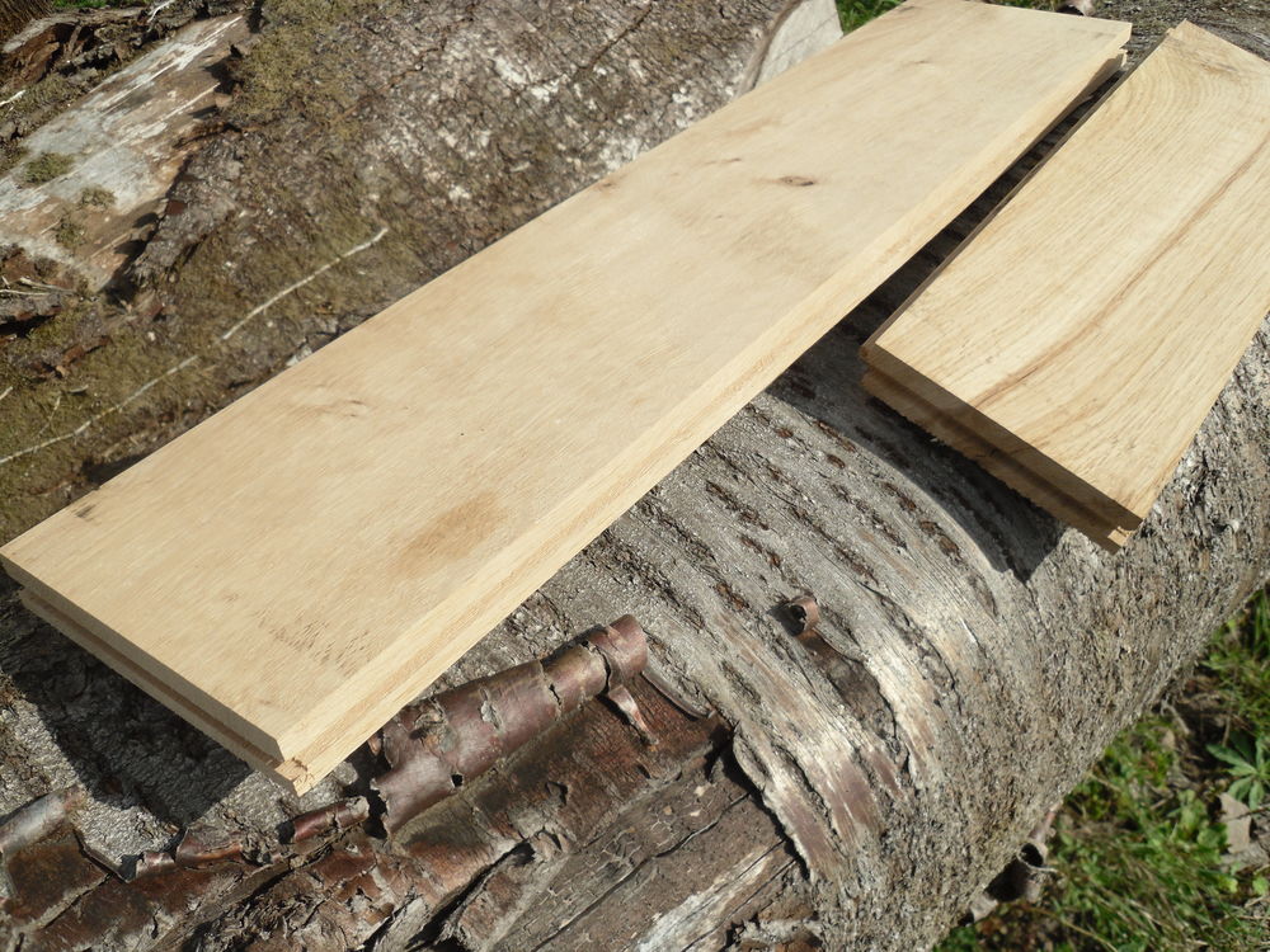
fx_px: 1247
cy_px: 476
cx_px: 635
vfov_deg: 41.8
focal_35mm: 34
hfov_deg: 54.0
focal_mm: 6
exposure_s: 1/267
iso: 80
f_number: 8.1
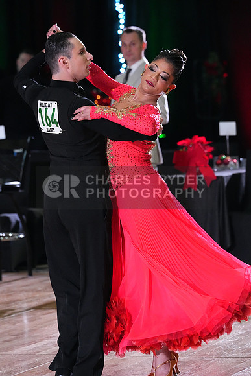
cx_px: 126
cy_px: 188
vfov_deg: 10.3
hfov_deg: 6.9
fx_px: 2090
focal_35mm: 200
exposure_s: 1/400
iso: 10000
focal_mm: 200
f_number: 5.6
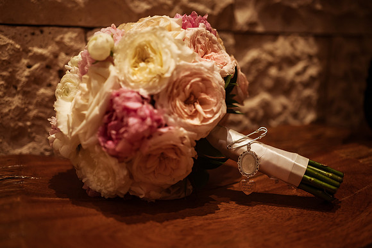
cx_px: 186
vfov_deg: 37.8
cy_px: 124
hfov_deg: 54.5
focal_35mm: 35
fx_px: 361
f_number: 1.8
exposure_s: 1/160
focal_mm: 35
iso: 1250
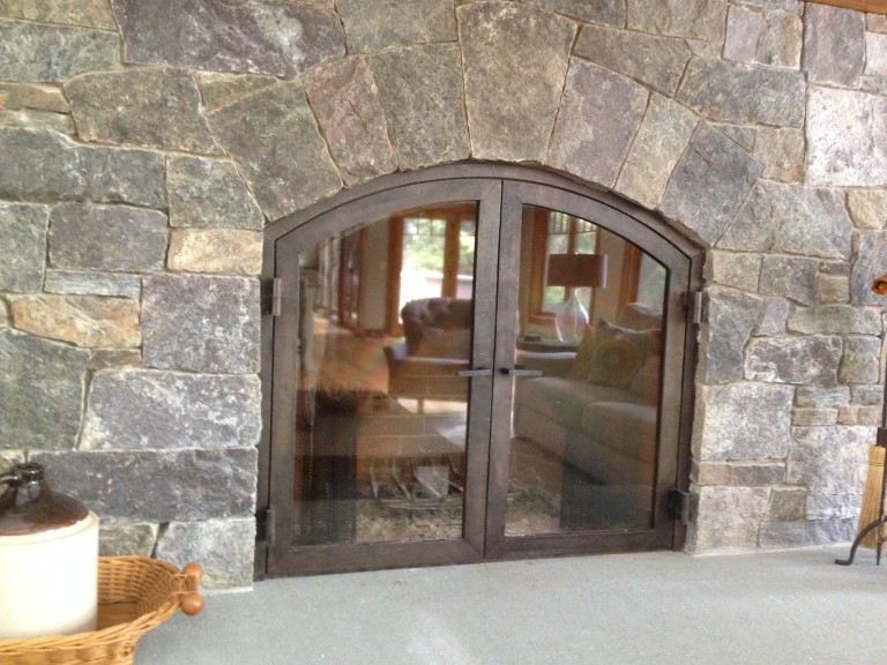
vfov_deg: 42.9
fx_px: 846
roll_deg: -3.3
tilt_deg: -7.1
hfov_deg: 55.4
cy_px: 332
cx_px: 444
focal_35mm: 33
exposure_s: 1/15
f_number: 2.4
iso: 500
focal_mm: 4.12
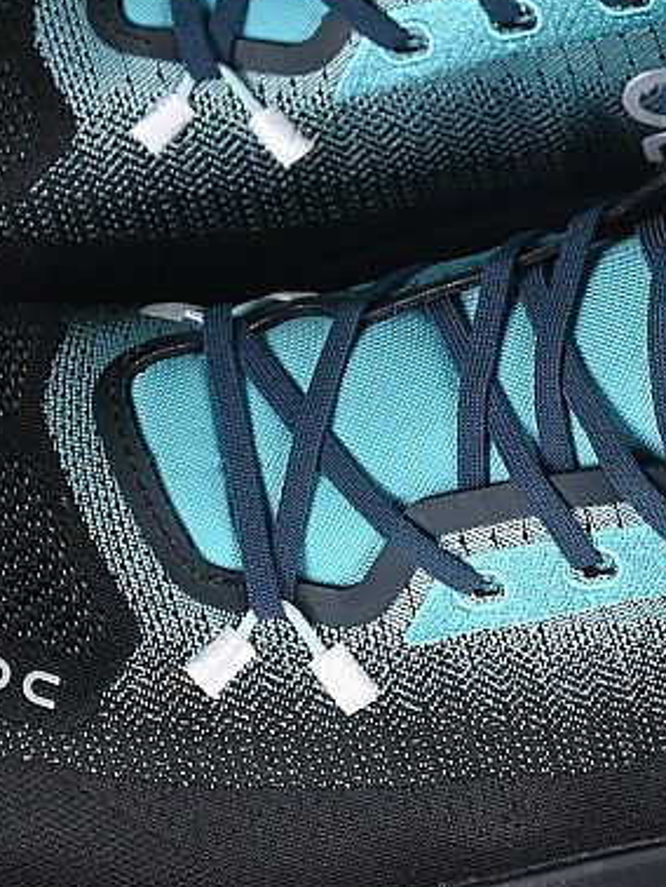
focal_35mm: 206
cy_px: 340
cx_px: 537
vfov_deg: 9.6
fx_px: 5279
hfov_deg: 7.2
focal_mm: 50
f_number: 6.3
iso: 160
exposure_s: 1/60
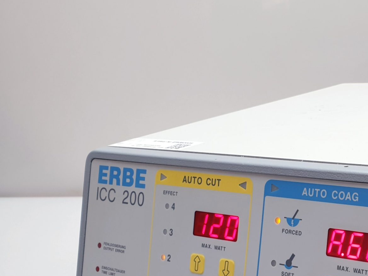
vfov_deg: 25.2
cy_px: 222
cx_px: 378
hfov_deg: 31.0
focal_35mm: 57
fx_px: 606
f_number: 2.4
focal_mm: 4.3
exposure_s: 1/50
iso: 50
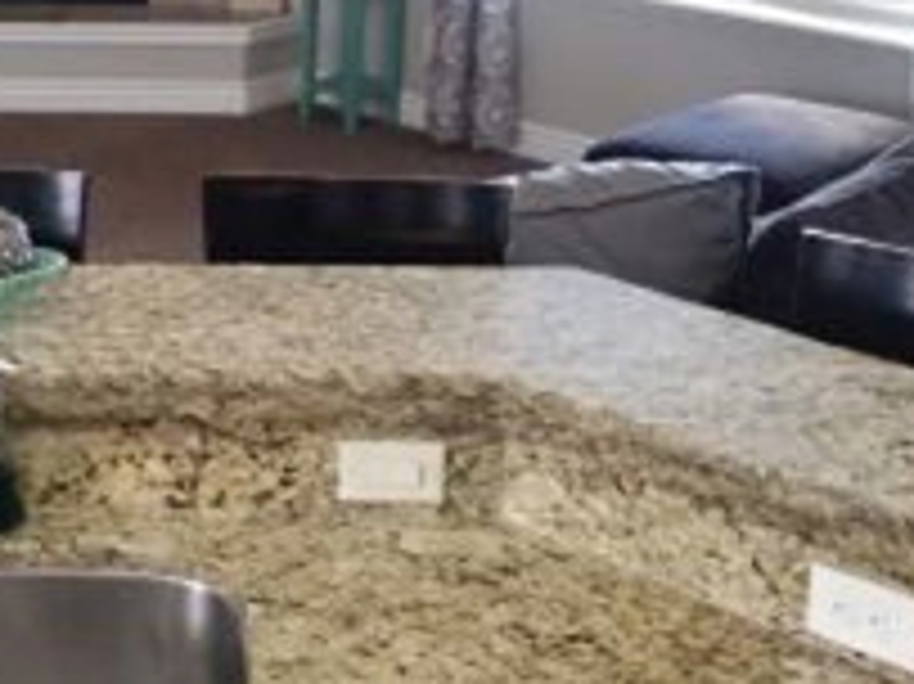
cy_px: 207
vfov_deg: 17.9
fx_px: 2164
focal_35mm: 82
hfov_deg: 23.1
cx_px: 41
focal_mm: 4.3
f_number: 1.7
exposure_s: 1/30
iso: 160
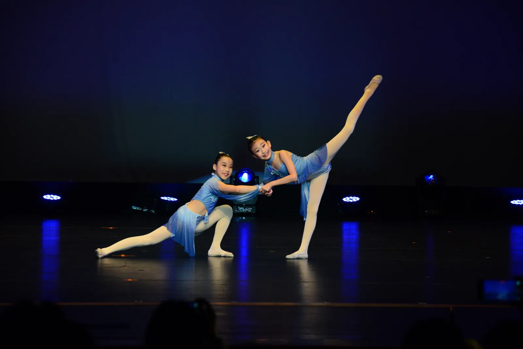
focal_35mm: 195
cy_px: 174
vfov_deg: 7.0
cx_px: 262
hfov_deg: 10.5
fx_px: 2834
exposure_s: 1/160
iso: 3200
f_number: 8
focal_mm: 195
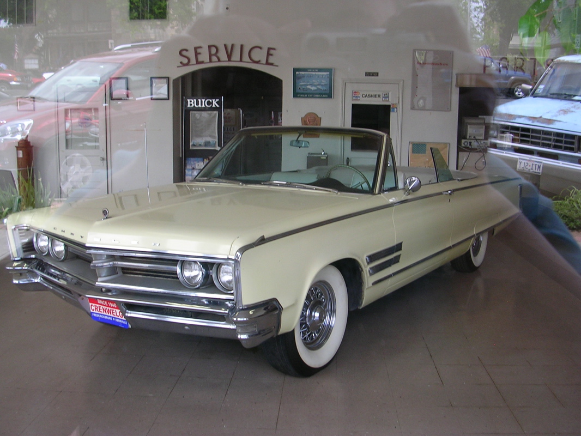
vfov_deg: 37.7
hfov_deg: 49.0
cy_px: 218
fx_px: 638
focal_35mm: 38
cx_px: 290
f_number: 2.8
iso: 50
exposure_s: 1/92.9
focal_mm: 5.8
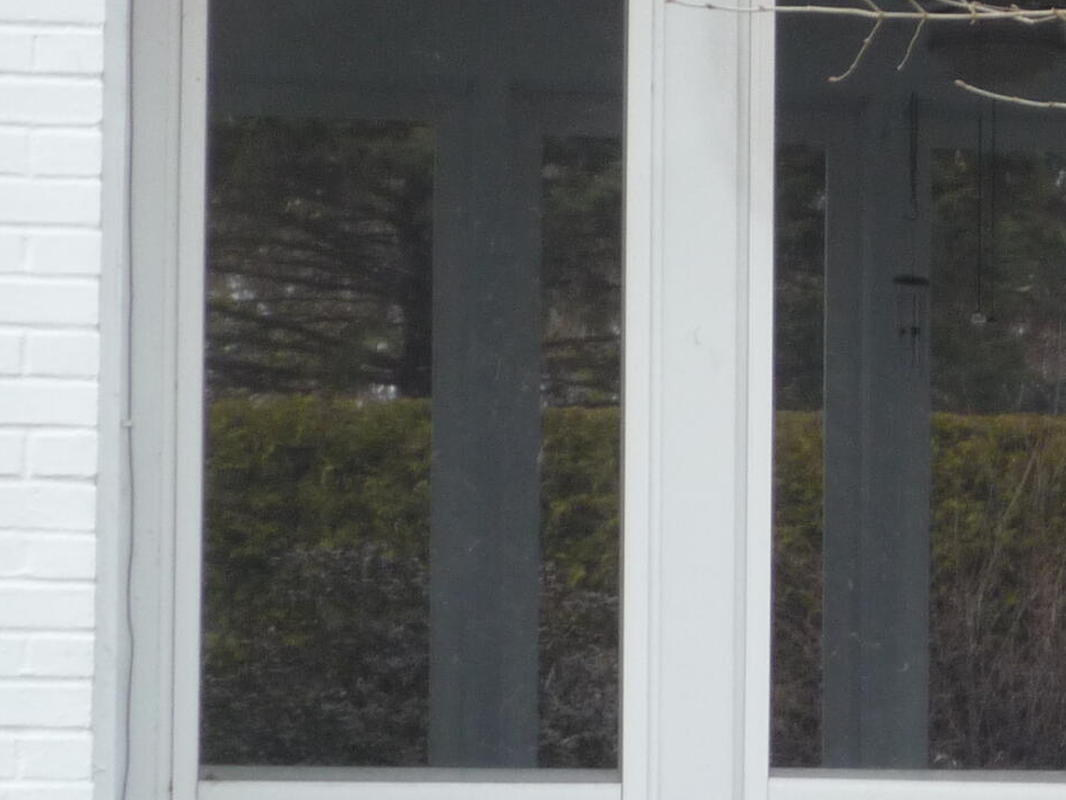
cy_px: 552
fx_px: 5205
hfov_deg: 11.4
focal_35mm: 169
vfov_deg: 8.8
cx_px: 1342
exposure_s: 1/100
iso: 100
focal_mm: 9.3
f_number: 4.3
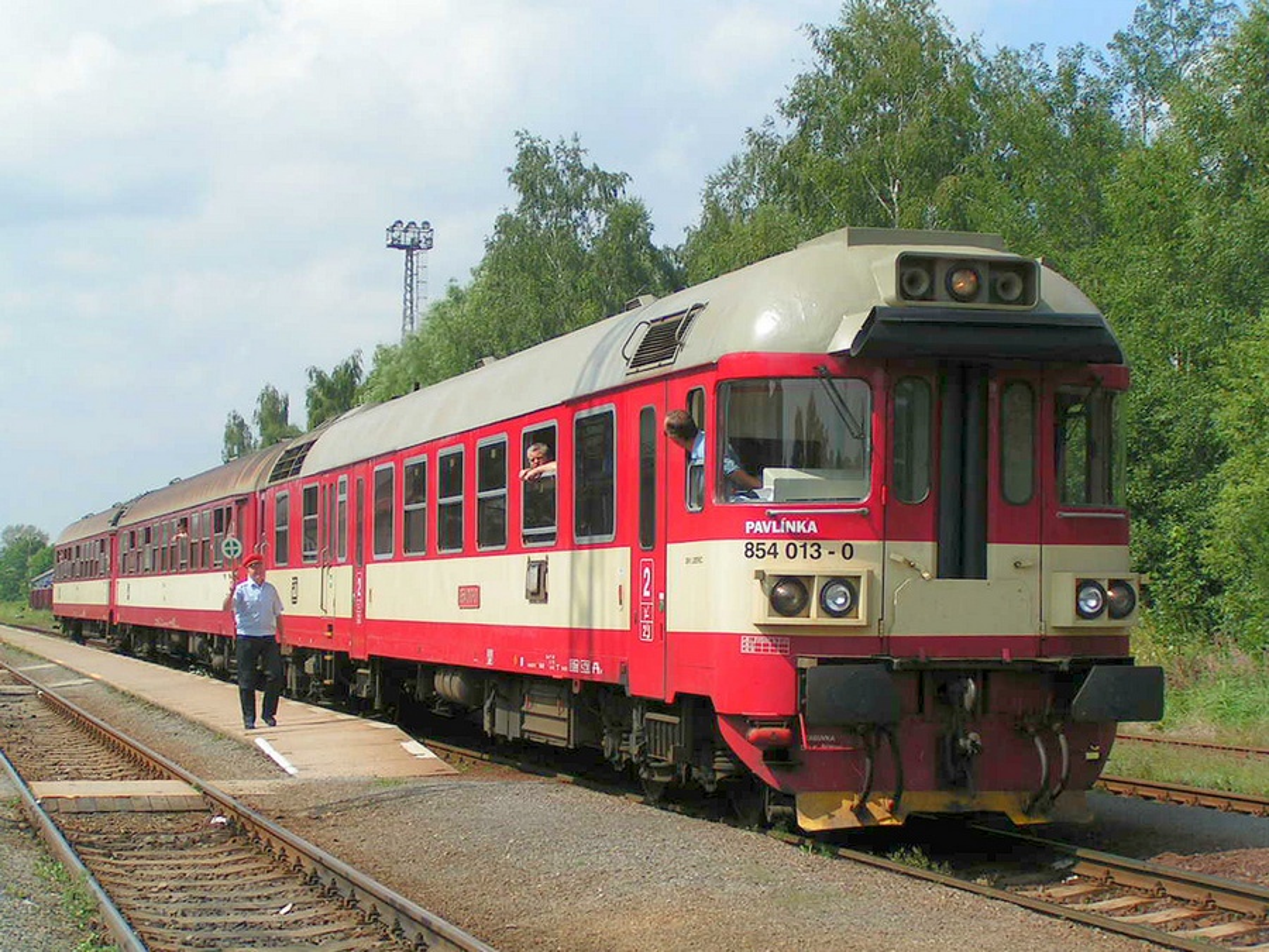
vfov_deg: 21.6
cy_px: 476
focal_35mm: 68
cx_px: 634
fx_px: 2493
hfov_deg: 28.6
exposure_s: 1/1000
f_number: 3.5
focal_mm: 10.5
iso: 50
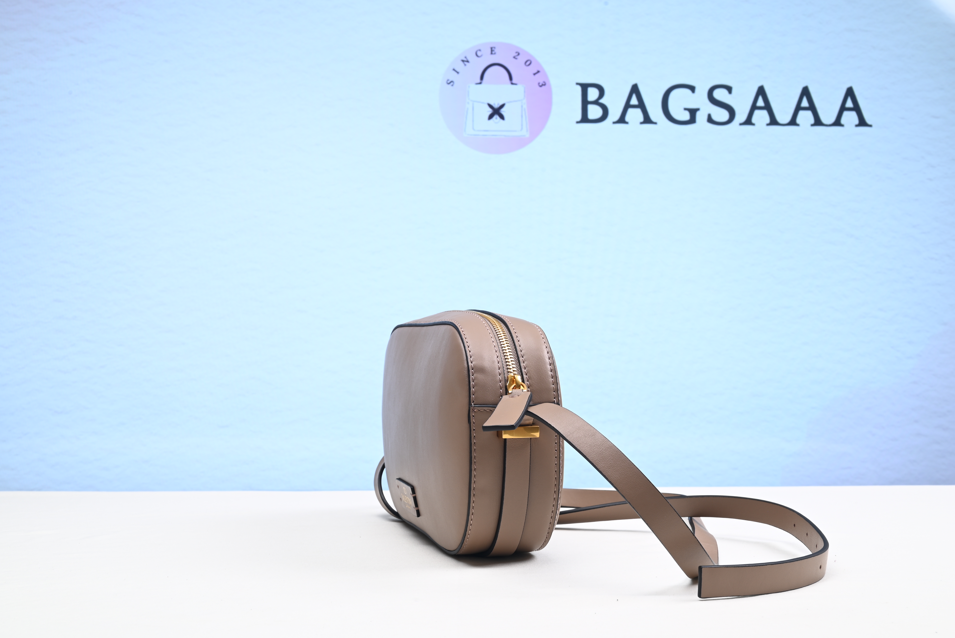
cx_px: 478
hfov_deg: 49.5
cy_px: 319
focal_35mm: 39
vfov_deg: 34.2
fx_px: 1035
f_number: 16
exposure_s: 1/2
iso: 100
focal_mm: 39
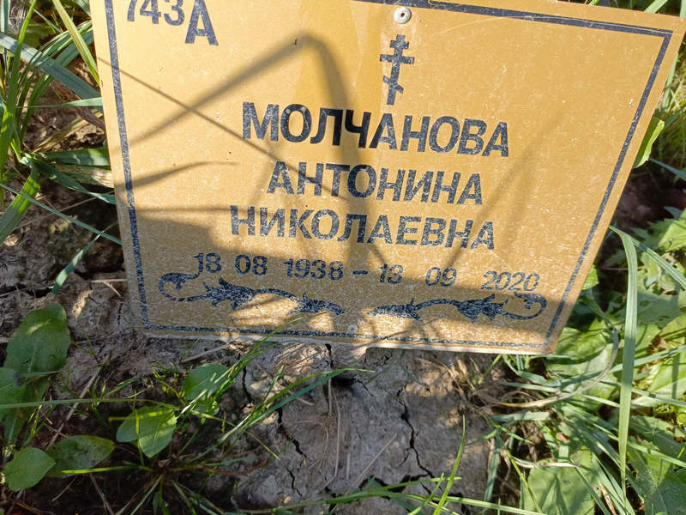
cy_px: 258
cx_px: 343
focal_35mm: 25
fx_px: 495
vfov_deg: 54.9
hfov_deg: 69.4
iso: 112
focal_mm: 4.76
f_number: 1.69
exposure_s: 1/463
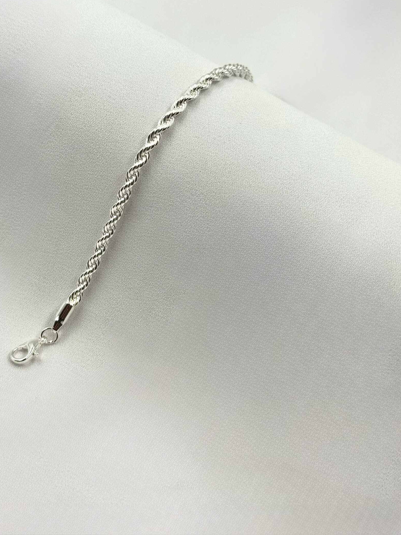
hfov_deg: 24.8
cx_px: 162
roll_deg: -13.2
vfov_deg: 32.6
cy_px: 207
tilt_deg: -44.7
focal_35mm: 59
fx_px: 911
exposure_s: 1/980
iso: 64
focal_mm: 6.76
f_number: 1.78
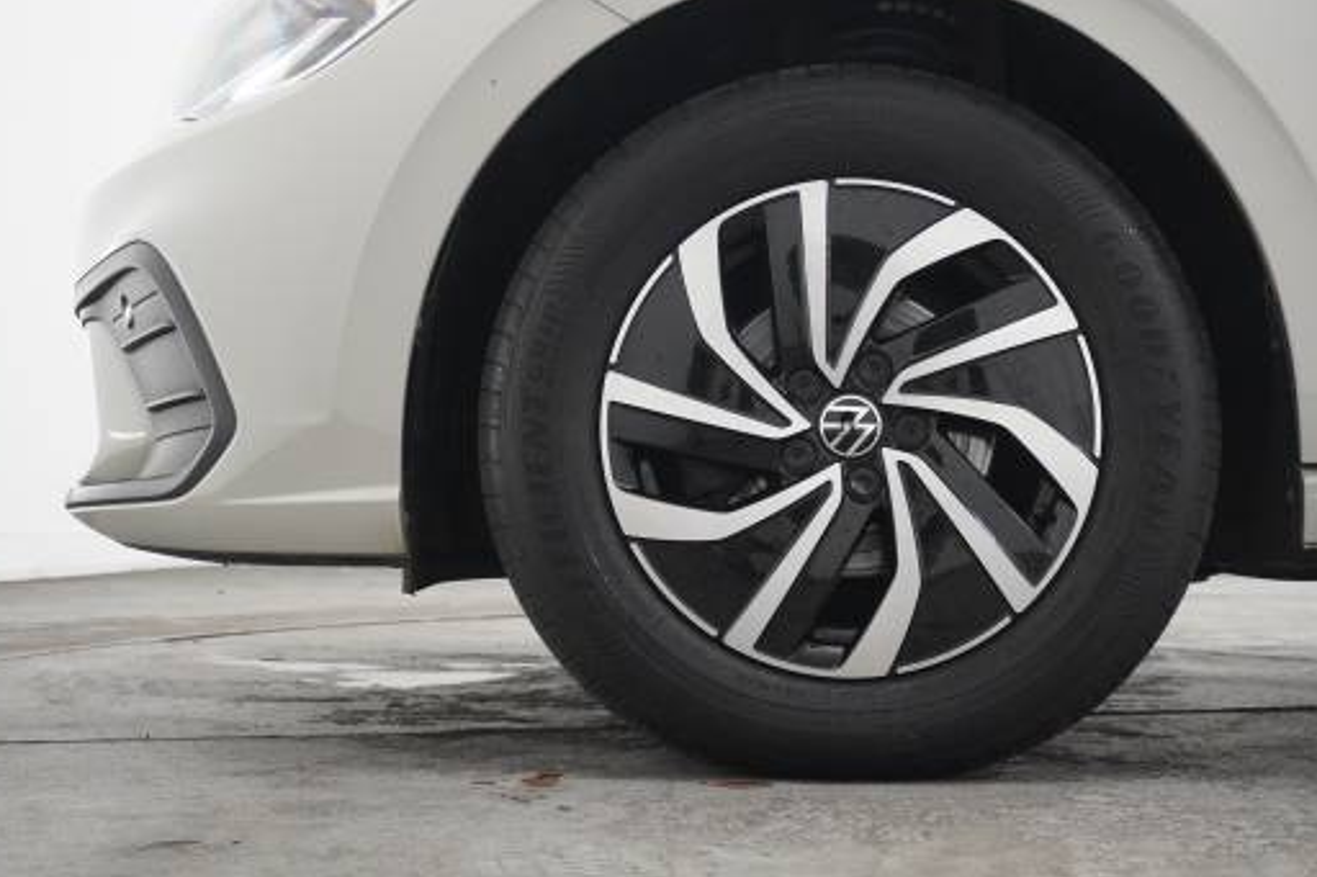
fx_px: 1851
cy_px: 360
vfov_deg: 26.6
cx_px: 749
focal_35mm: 51
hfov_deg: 39.1
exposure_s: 1/200
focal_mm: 27
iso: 4000
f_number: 4.5
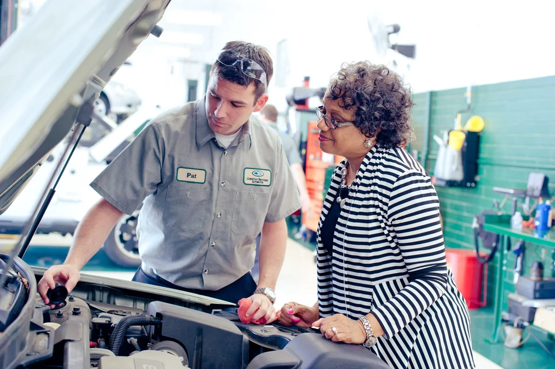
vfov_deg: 26.9
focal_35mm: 50
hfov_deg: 39.6
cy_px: 184
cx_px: 278
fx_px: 770
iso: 320
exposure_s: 1/60
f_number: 4
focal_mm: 50
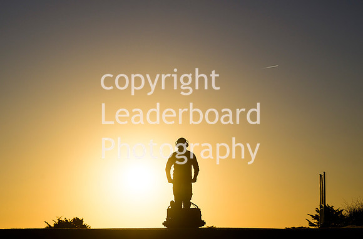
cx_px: 156
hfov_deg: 18.9
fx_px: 1090
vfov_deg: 12.5
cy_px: 116
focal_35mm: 109
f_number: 5.6
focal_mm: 95
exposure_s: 1/16000
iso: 320
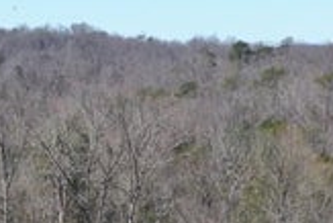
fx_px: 1528
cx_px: -104
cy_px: 505
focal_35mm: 165
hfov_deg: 12.1
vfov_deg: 7.8
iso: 100
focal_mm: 10.26
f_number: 5
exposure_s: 1/240
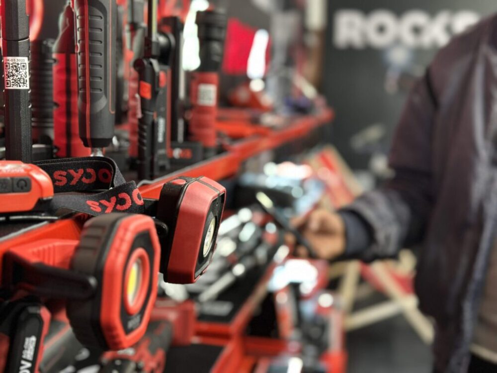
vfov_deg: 30.3
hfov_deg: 39.7
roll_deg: -1.8
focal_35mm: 48
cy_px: 186
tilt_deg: -8.6
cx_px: 248
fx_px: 689
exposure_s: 1/33
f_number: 1.78
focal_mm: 6.86
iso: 320
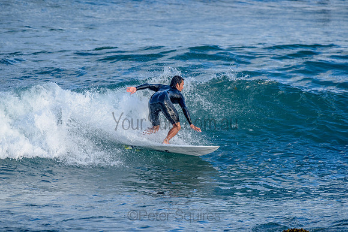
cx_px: 174
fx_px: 5918
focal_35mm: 612
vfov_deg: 2.2
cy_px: 116
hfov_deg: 3.4
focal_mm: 500
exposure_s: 1/1250
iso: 400
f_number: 5.6
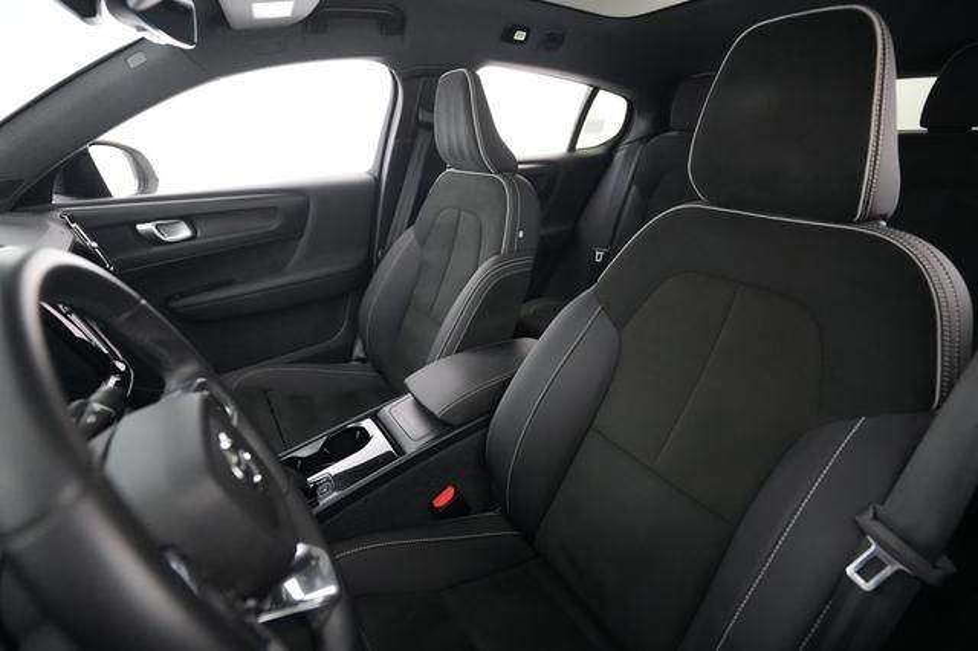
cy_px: 326
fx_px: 462
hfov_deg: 93.3
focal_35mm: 17
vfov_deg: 70.4
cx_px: 489
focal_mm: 17
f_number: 3.2
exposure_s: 1/60
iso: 12800
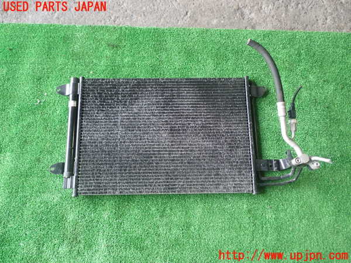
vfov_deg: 44.2
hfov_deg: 56.8
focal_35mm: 32
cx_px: 176
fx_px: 324
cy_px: 132
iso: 160
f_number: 2.4
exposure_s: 1/60
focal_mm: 5.79
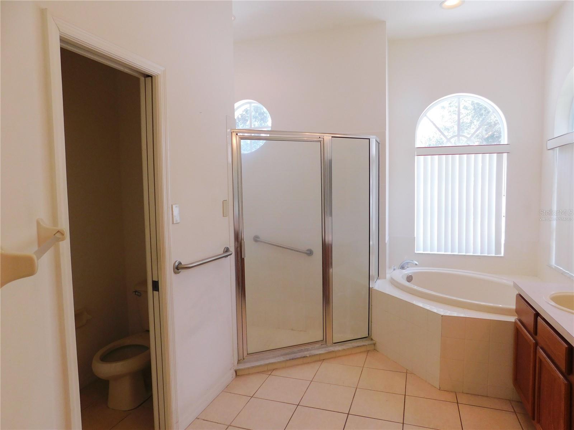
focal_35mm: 23
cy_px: 215
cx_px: 287
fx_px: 381
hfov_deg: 73.9
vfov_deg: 58.9
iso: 125
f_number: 3
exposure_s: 1/100
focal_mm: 4
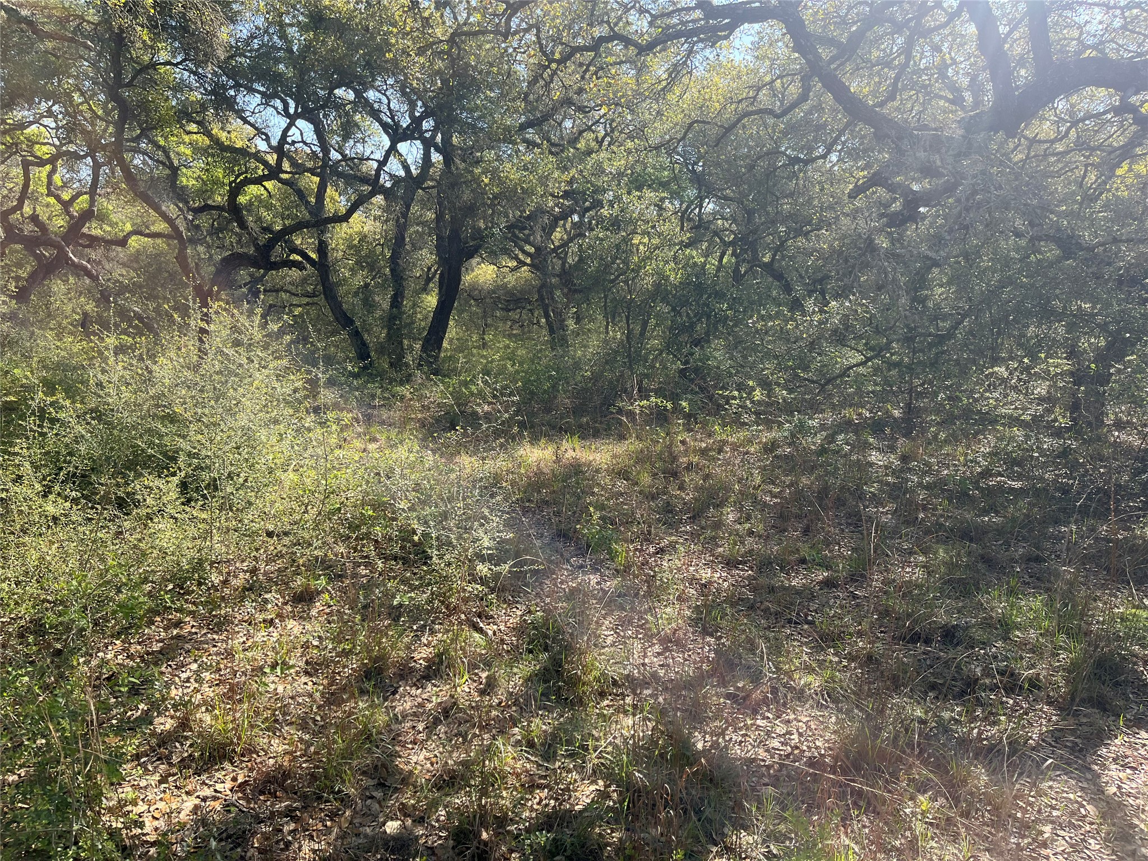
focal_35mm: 26
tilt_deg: -10.3
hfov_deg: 67.3
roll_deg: -1.6
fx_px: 862
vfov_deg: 53.1
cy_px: 430
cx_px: 574
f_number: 1.6
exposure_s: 1/959
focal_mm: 5.1
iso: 50
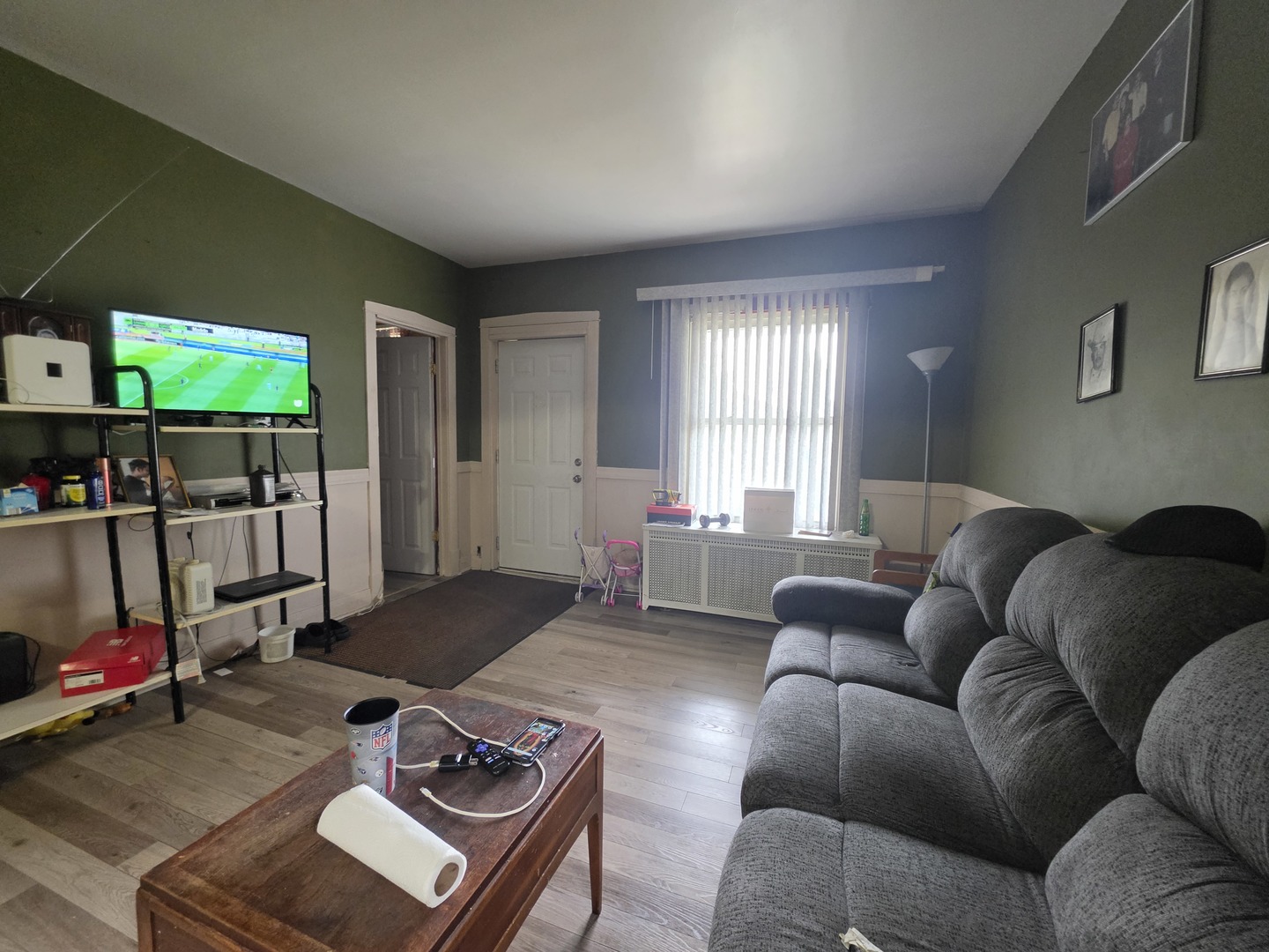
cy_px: 476
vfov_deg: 89.9
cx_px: 634
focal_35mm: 13
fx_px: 477
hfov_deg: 106.2
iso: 500
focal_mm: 2.2
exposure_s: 1/60
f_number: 1.9
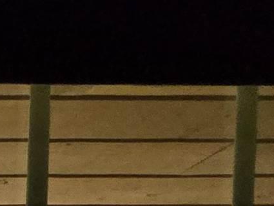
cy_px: 651
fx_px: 744
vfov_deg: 10.3
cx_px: -575
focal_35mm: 94
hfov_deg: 11.1
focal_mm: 2.2
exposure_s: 1/120
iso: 100
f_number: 2.2
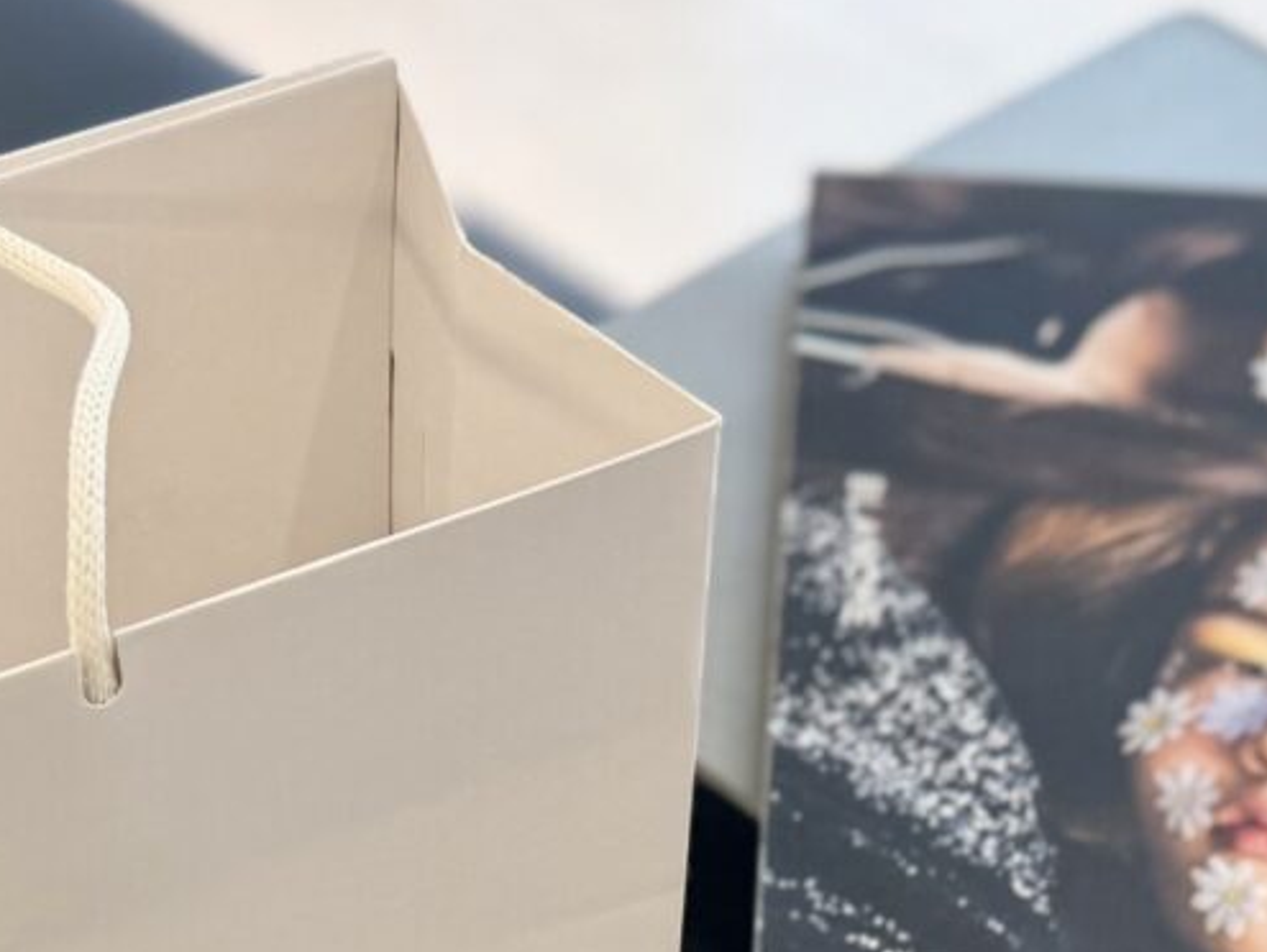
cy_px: 1579
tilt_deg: -53.7
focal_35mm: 93
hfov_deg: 21.0
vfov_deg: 14.4
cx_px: 517
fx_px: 3406
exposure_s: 1/121
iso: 80
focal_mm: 6.76
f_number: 1.78
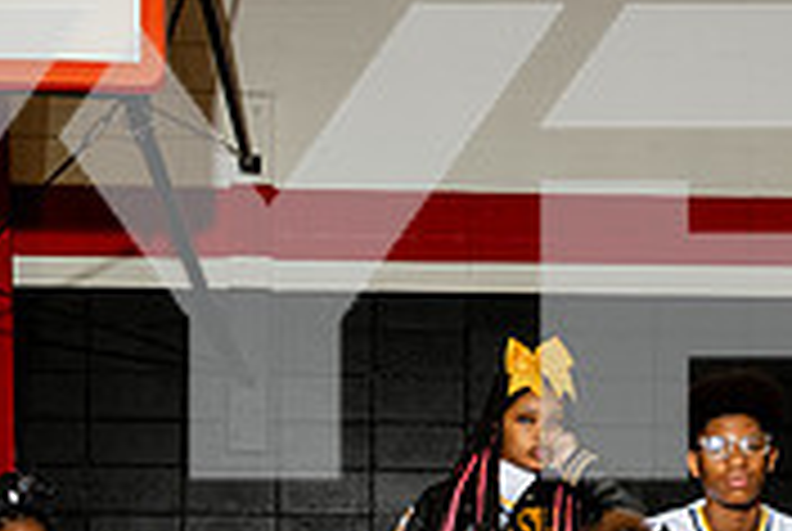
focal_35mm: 79
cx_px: 468
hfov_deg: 25.6
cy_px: 790
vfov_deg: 15.9
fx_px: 1741
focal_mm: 24
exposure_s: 1/100
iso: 160
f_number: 5
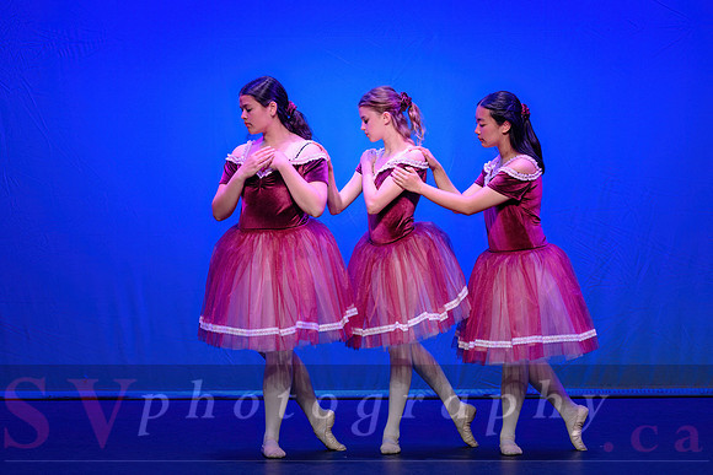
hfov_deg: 8.4
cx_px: 356
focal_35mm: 244
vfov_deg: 5.6
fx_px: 4831
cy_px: 290
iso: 1250
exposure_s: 1/200
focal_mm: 200
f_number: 3.2
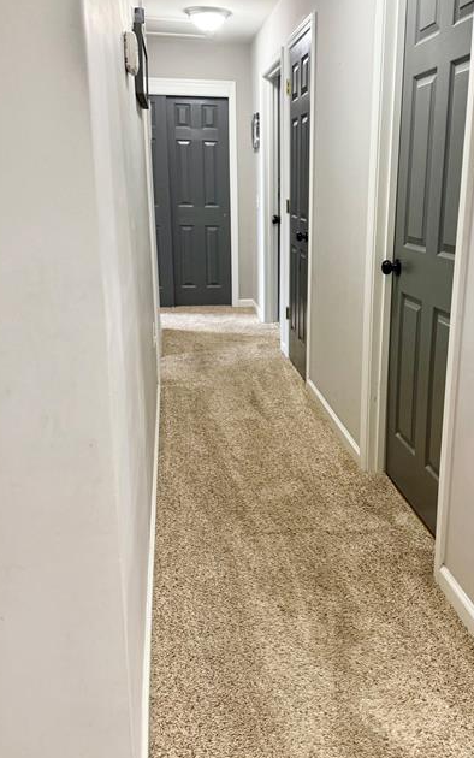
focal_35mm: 31
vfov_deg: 61.1
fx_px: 640
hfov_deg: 40.2
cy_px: 342
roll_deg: -1.9
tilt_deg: -13.5
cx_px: 310
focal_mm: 6.76
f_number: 1.78
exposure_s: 1/60
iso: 200
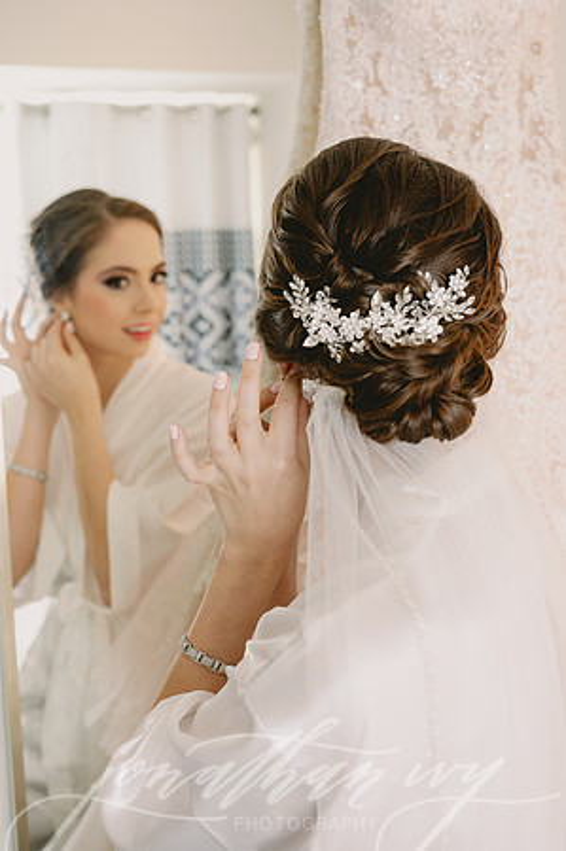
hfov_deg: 26.9
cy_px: 426
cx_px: 283
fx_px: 1182
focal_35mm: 50
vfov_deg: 39.6
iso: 640
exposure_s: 1/80
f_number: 5.6
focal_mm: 50
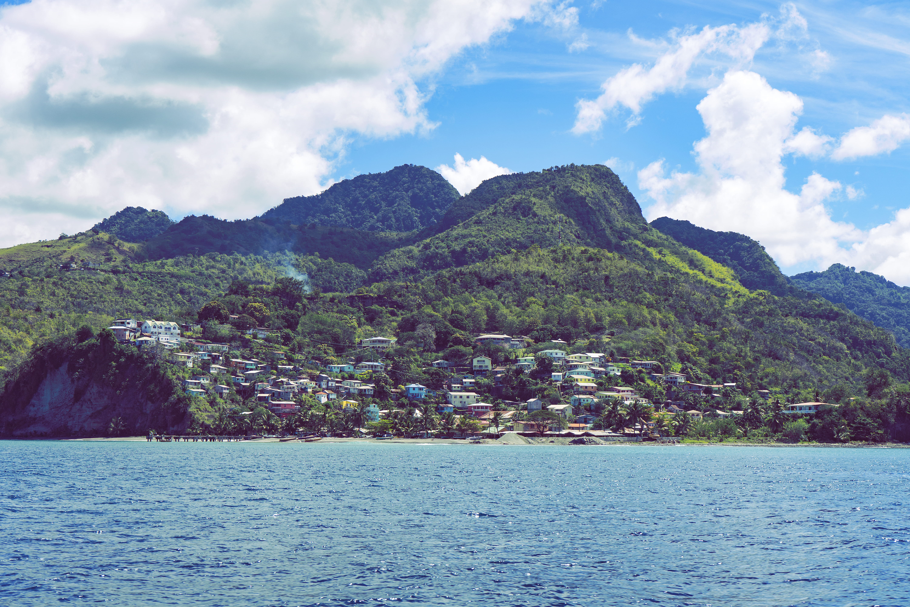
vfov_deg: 21.9
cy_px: 304
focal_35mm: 62
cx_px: 455
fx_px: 1567
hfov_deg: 32.4
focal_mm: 62
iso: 100
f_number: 11
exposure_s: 1/160
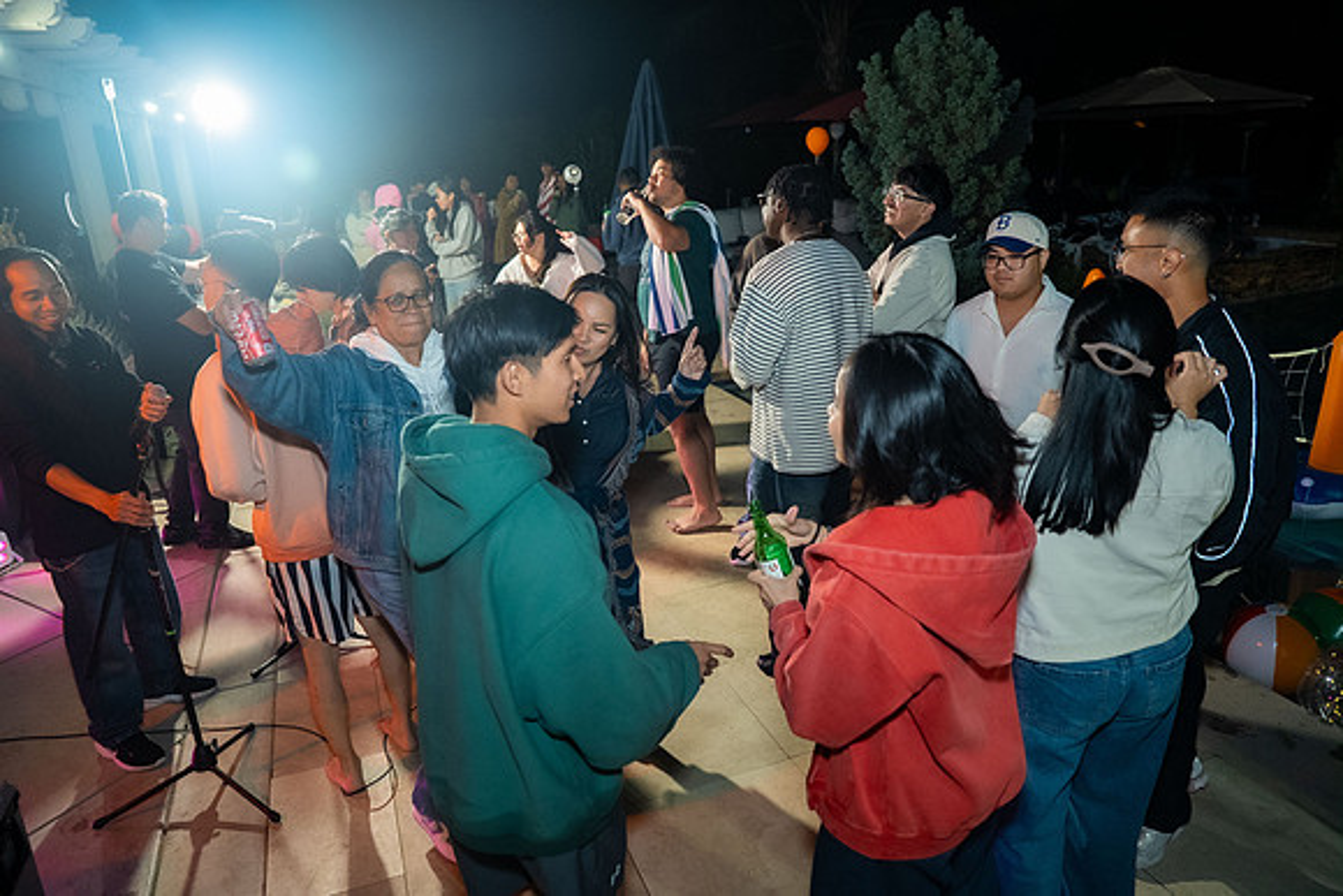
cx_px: 672
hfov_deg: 73.7
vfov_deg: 53.2
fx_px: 896
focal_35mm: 24
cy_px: 448
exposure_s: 1/160
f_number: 2.8
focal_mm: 24
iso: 1000
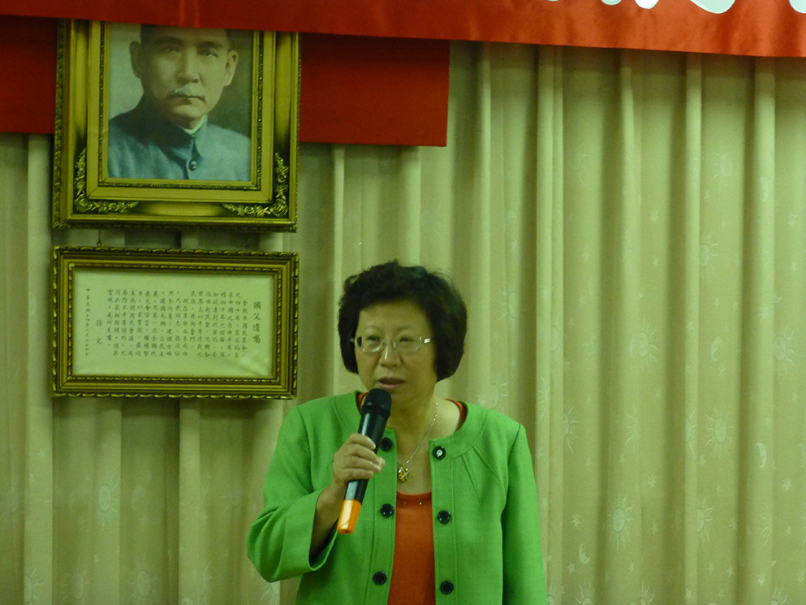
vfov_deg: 10.2
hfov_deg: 13.5
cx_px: 405
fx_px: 3400
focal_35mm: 146
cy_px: 304
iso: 800
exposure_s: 1/15
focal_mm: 25.9
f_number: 5.4
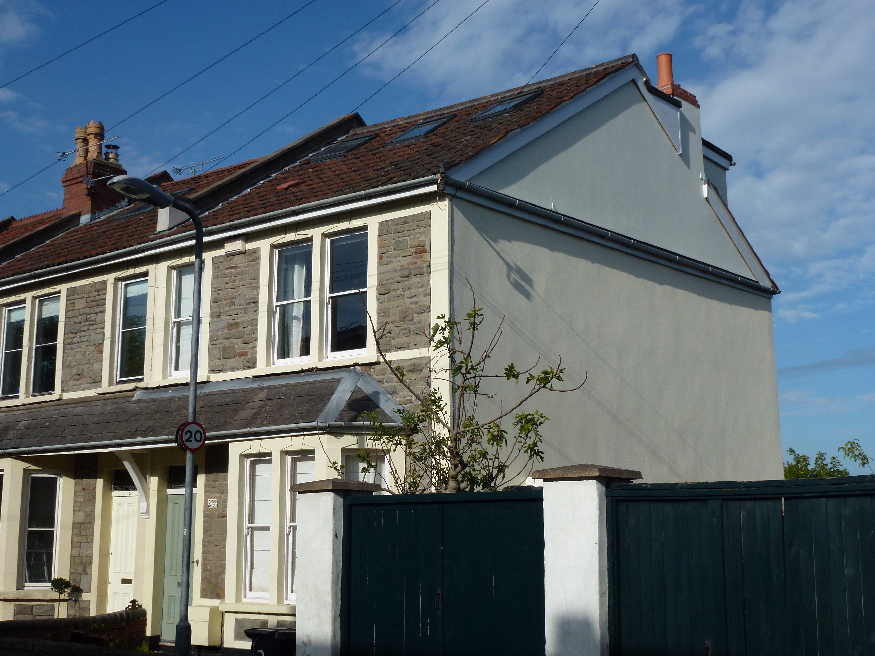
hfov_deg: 45.8
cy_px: 328
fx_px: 1036
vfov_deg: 35.1
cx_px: 438
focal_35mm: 41
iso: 100
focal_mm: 7.4
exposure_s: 1/1600
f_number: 3.9
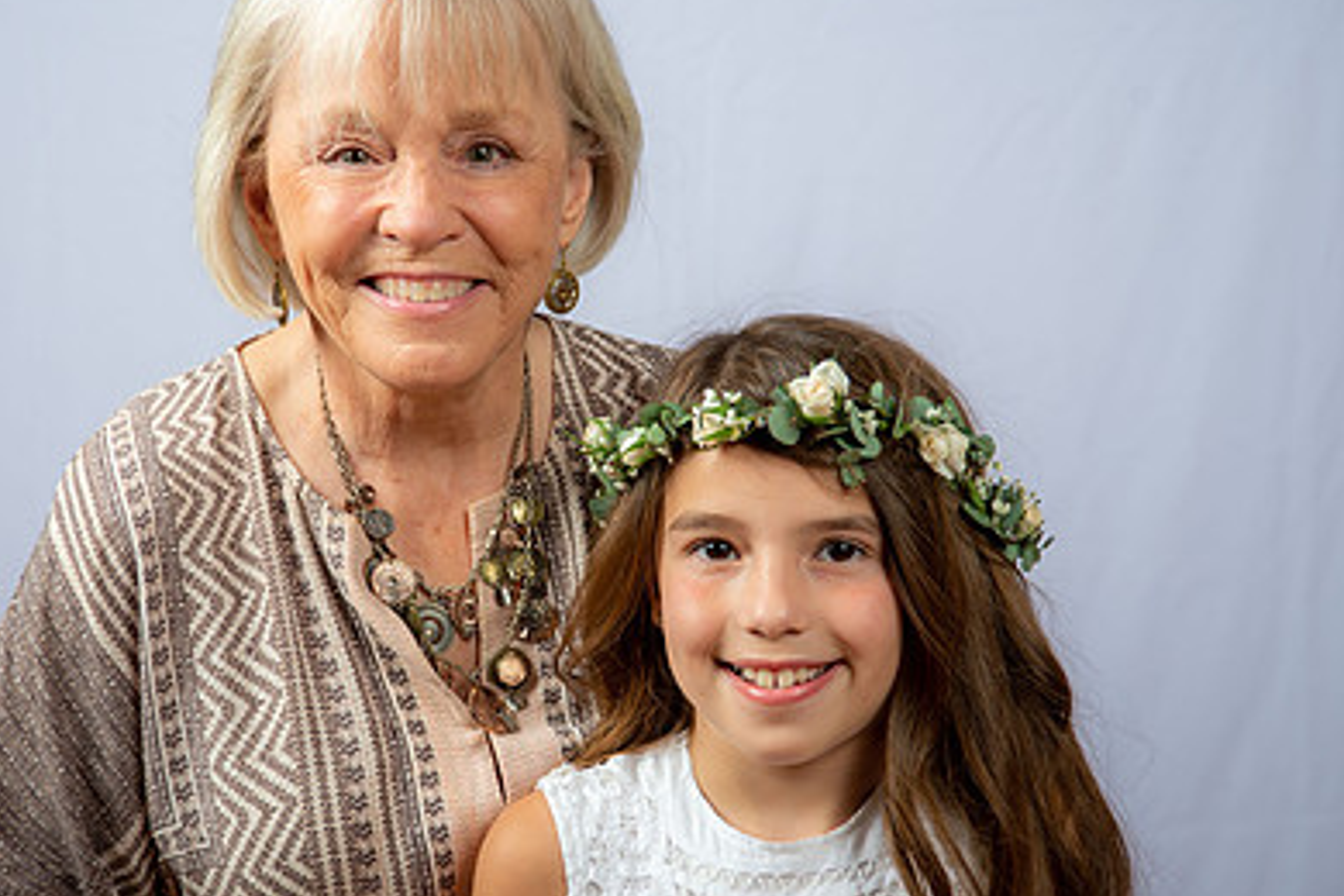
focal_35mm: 116
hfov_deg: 17.6
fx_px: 4330
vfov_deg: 11.8
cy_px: 531
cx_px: 527
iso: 250
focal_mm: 78
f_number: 5.6
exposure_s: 1/200
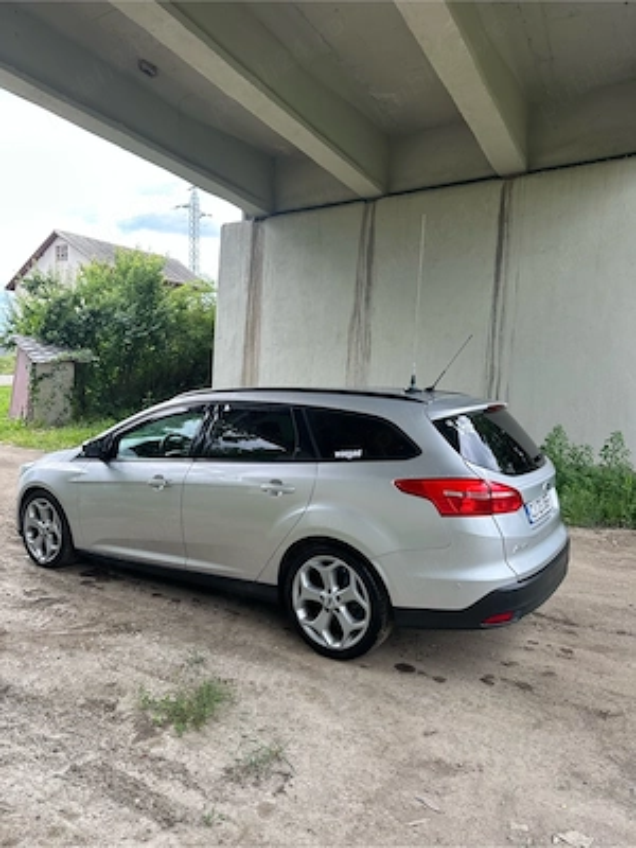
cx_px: 318
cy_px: 424
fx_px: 588
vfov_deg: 71.6
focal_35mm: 24
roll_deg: -2.8
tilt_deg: -4.0
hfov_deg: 56.8
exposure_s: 1/535
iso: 80
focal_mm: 6.86
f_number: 1.78
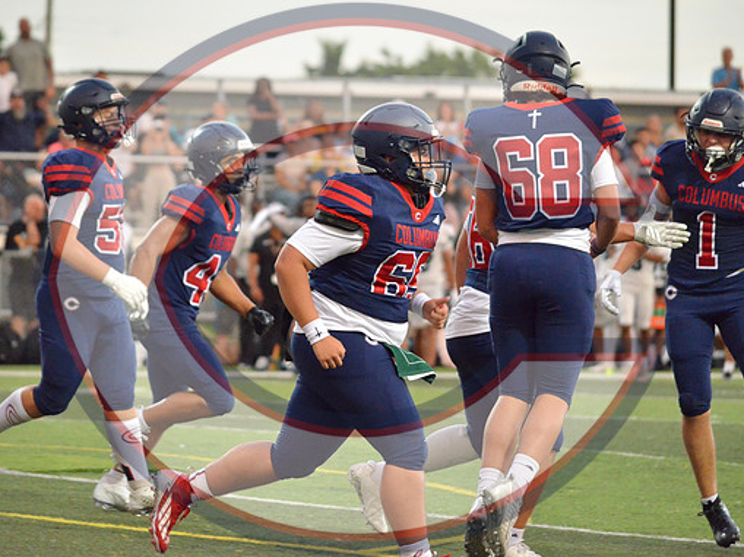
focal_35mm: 279
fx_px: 5992
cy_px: 279
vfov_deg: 5.3
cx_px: 352
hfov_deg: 7.1
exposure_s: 1/500
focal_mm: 170
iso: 4000
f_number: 5
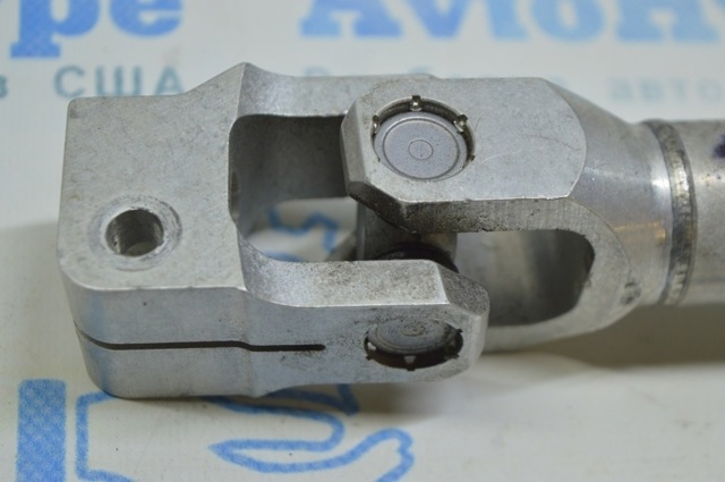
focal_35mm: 82
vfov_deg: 16.5
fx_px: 1659
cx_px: 362
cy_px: 241
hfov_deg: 24.6
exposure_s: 1/40
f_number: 5.6
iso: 400
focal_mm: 55
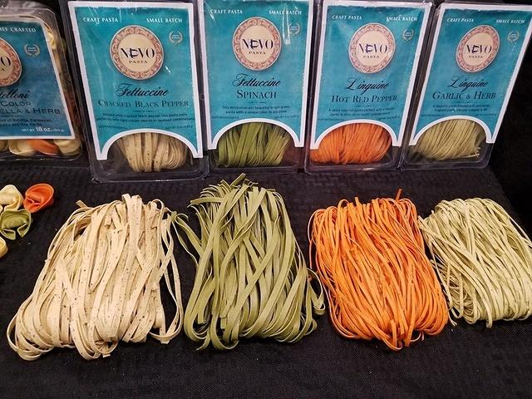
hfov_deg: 67.3
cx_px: 266
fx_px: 400
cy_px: 200
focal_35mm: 26
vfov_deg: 53.1
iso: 200
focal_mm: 4.2
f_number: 1.7
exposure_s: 1/60
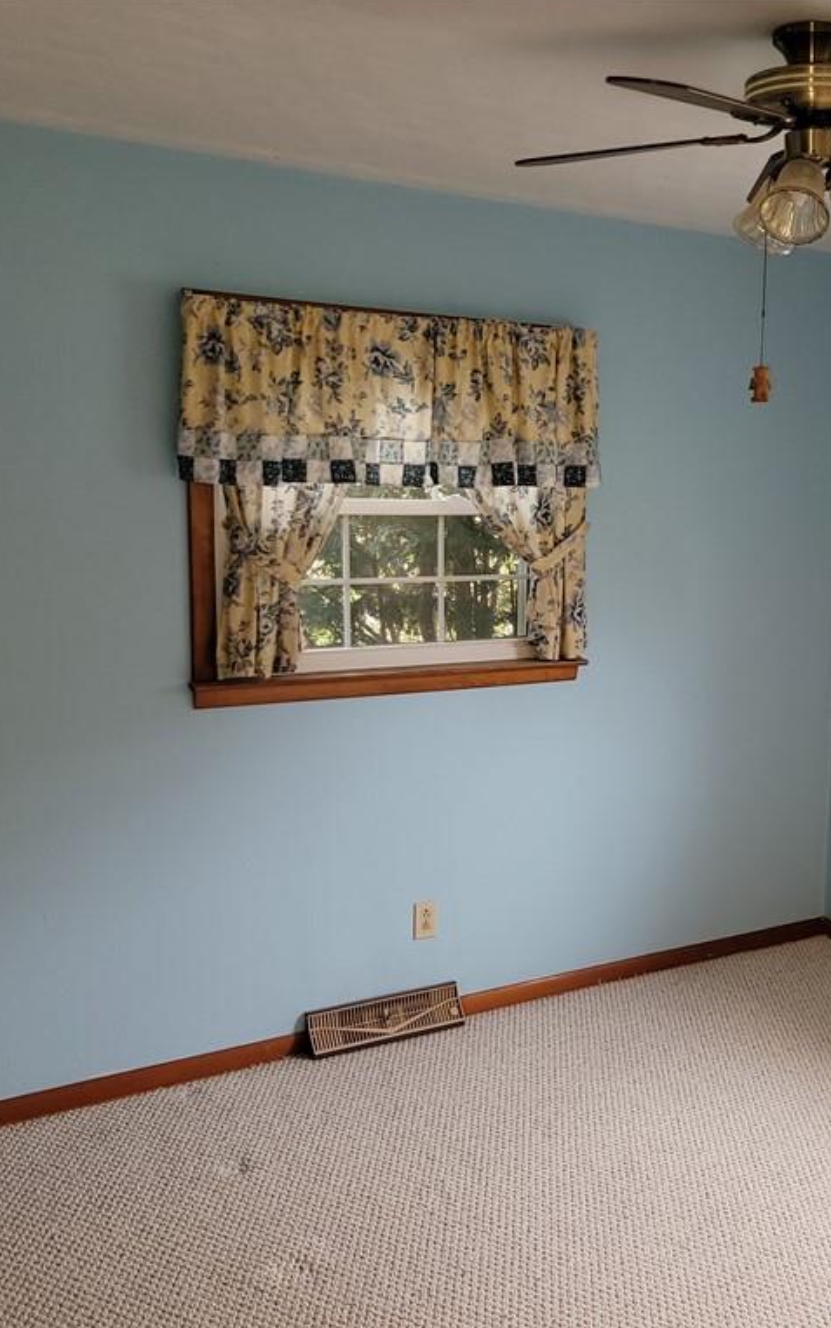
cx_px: 740
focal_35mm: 37
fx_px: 1340
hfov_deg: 32.8
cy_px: 663
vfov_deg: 52.7
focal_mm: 5.4
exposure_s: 1/24
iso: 100
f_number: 1.8
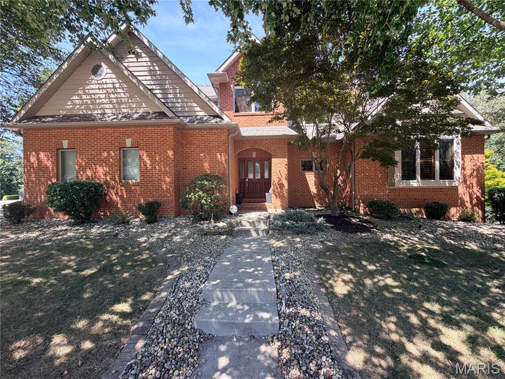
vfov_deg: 85.7
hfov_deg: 102.1
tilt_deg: -0.5
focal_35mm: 14
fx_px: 204
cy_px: 190
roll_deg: +0.8
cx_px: 252
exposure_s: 1/193
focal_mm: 2.22
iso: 50
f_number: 2.2
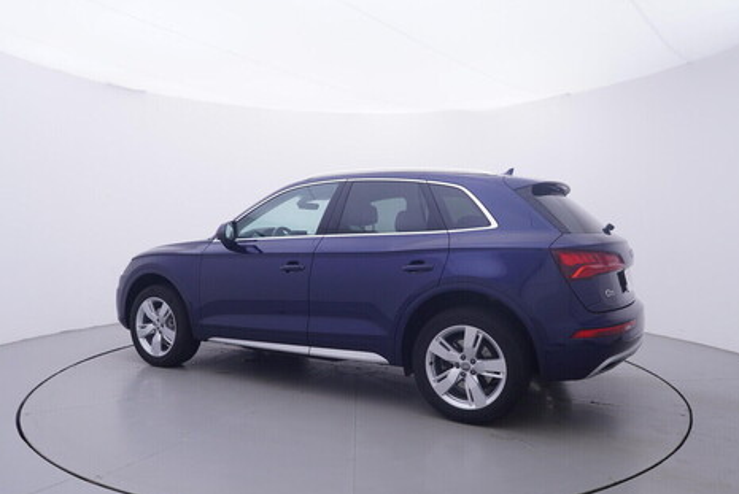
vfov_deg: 48.6
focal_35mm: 27
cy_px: 263
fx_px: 546
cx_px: 360
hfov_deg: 68.1
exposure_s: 1/80
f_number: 5
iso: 200
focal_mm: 15
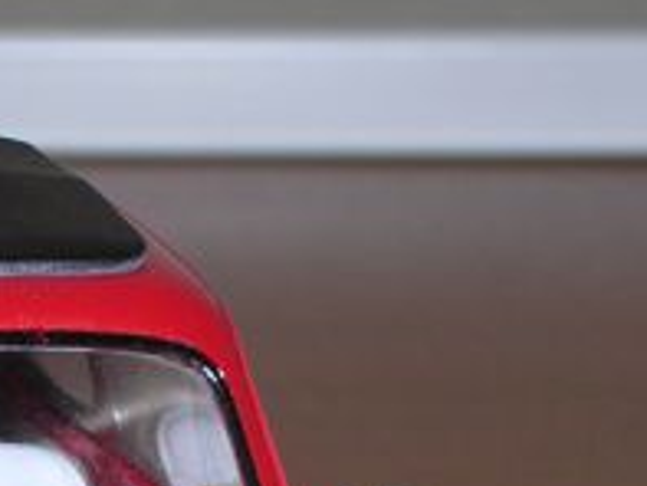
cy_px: 745
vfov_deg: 4.8
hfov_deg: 6.4
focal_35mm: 308
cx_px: -292
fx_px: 5760
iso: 100
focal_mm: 14.5
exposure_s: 1/60.1
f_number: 4.4
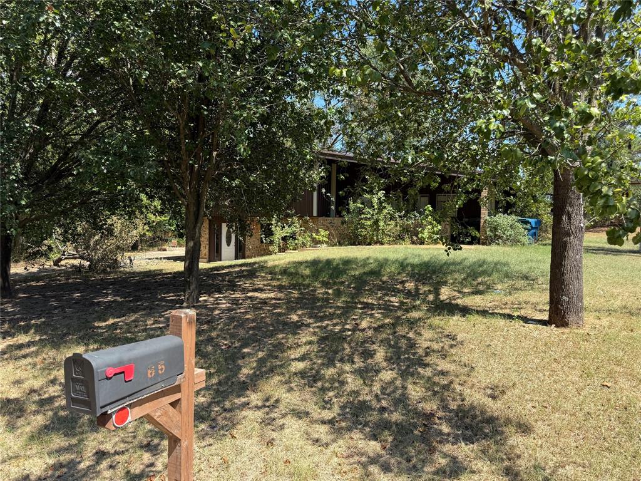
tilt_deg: -0.9
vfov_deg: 56.8
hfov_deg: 71.6
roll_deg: -1.1
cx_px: 320
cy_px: 240
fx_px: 444
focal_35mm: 24
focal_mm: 6.76
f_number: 1.78
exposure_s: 1/1337
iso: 80
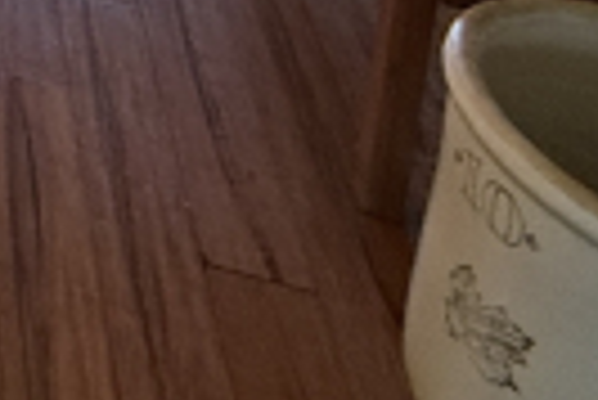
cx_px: -501
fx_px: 1214
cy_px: -665
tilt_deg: -11.2
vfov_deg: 12.5
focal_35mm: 73
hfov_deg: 19.7
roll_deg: +1.2
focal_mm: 2.22
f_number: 2.2
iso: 400
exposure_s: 1/120
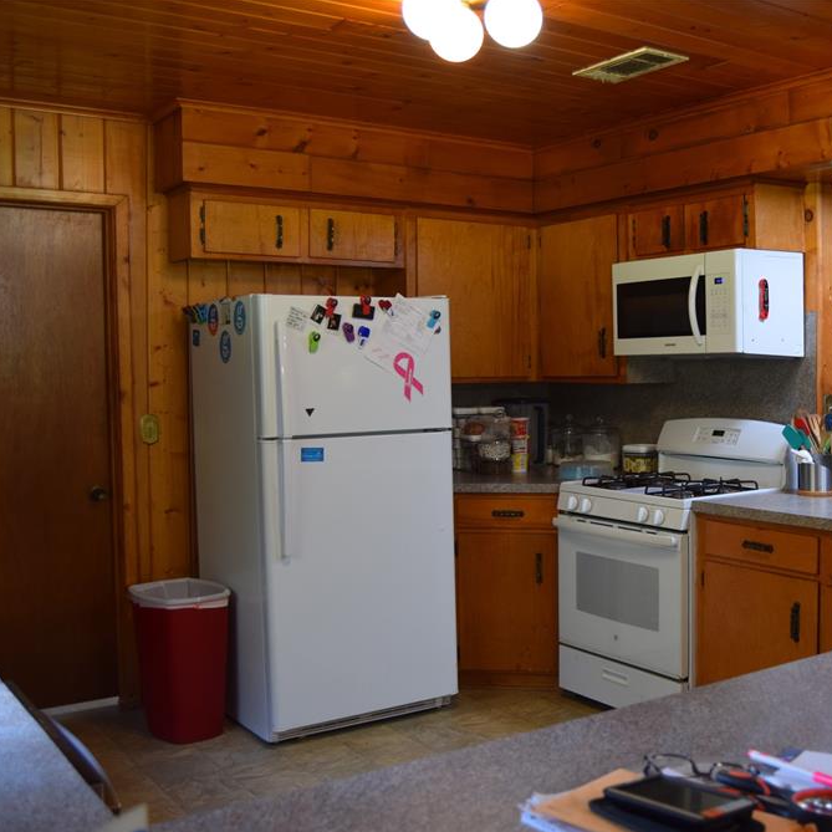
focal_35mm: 39
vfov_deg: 42.8
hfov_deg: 41.9
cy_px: 420
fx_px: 1061
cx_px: 591
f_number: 4
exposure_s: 1/60
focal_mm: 20
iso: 560
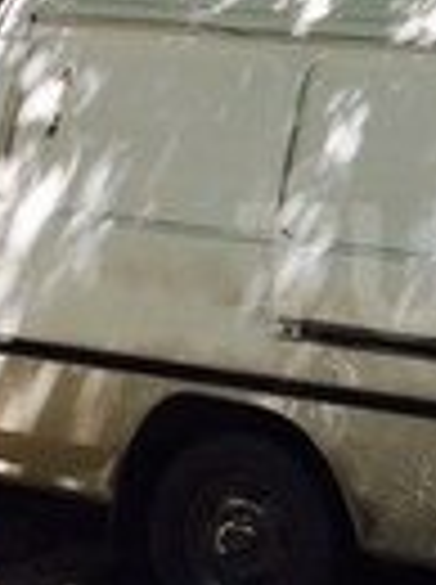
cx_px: 697
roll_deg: -5.0
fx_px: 1870
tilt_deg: -7.0
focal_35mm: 111
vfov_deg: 17.8
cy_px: 270
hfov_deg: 12.5
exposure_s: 1/554
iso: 32
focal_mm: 4.15
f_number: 2.2
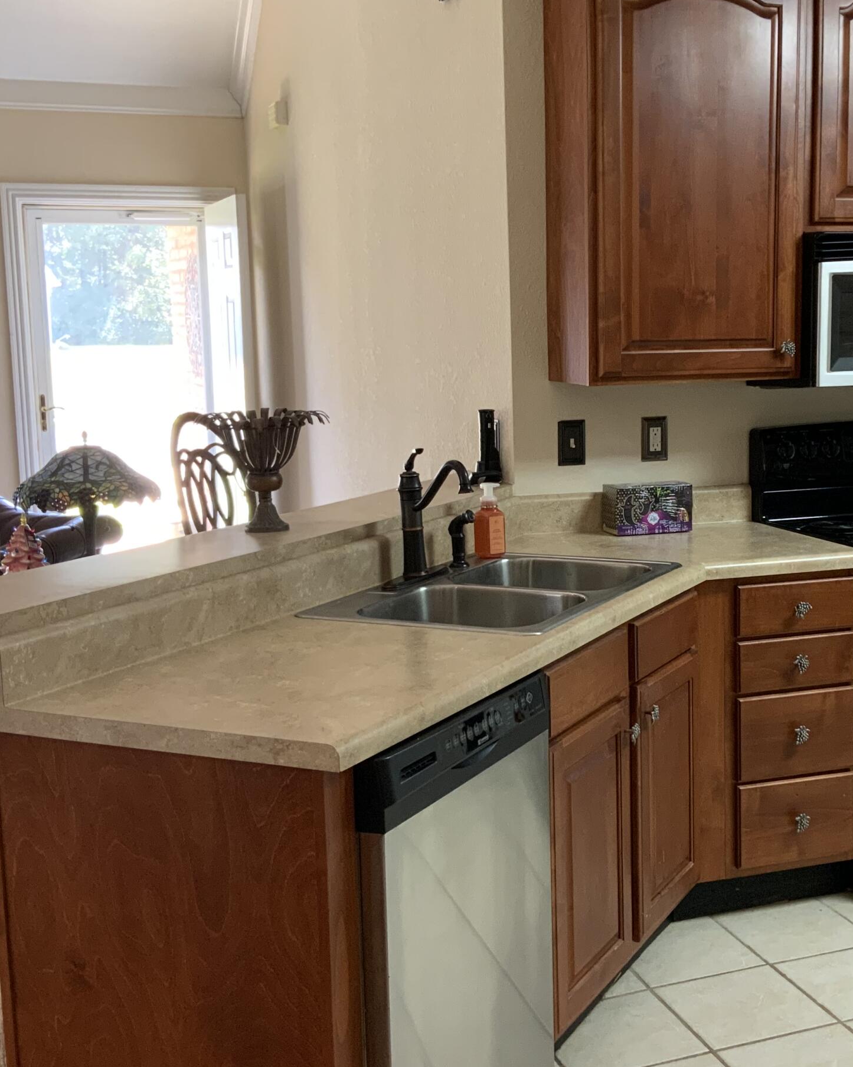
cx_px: 573
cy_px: 518
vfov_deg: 39.5
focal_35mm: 47
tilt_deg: -7.5
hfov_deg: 31.8
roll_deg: +0.5
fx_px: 1484
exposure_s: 1/60
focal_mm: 3
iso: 125
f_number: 1.8
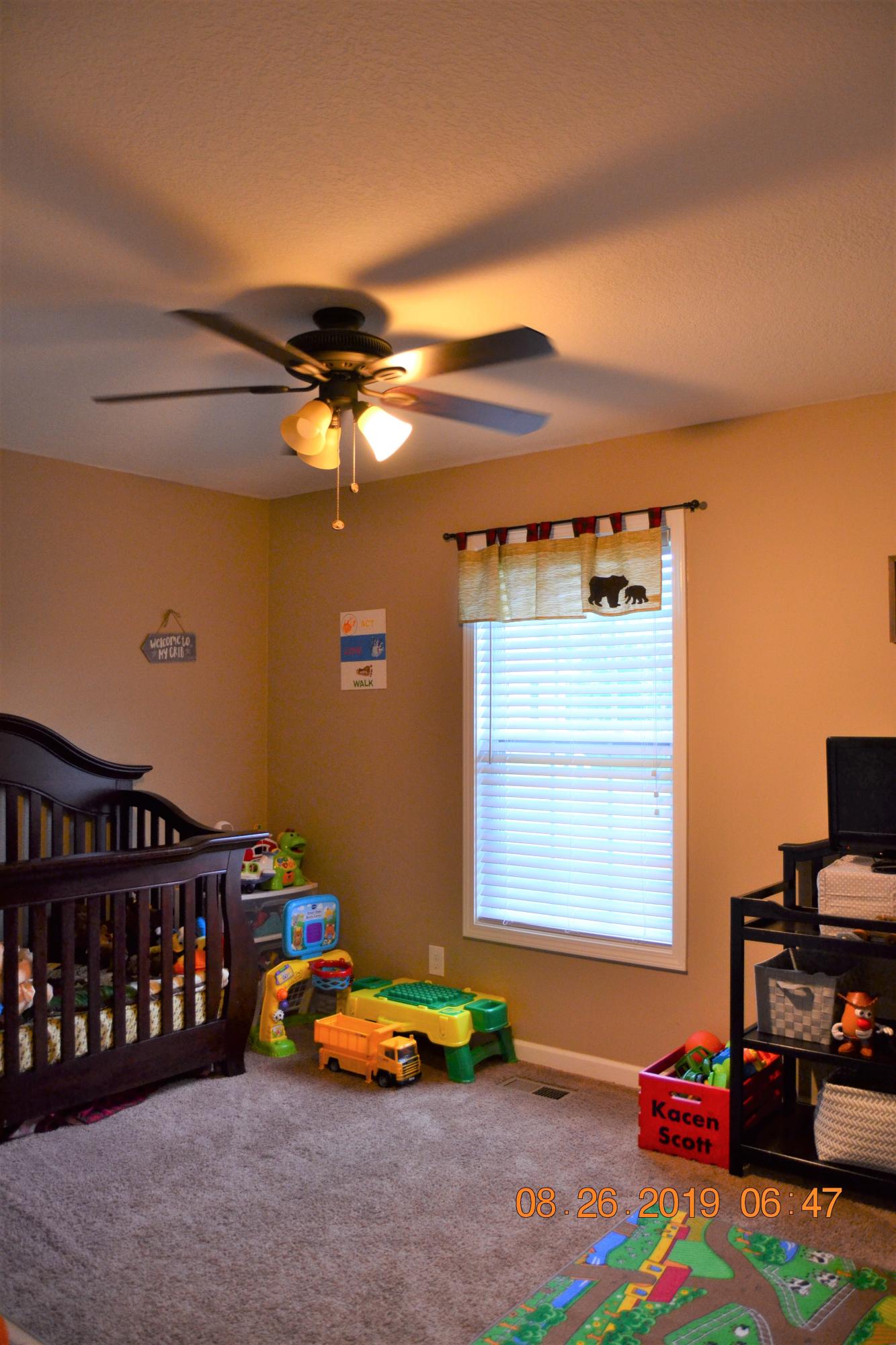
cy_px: 672
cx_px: 448
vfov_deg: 67.4
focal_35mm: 27
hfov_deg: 47.9
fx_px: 1008
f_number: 3.5
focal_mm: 18
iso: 800
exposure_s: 1/50
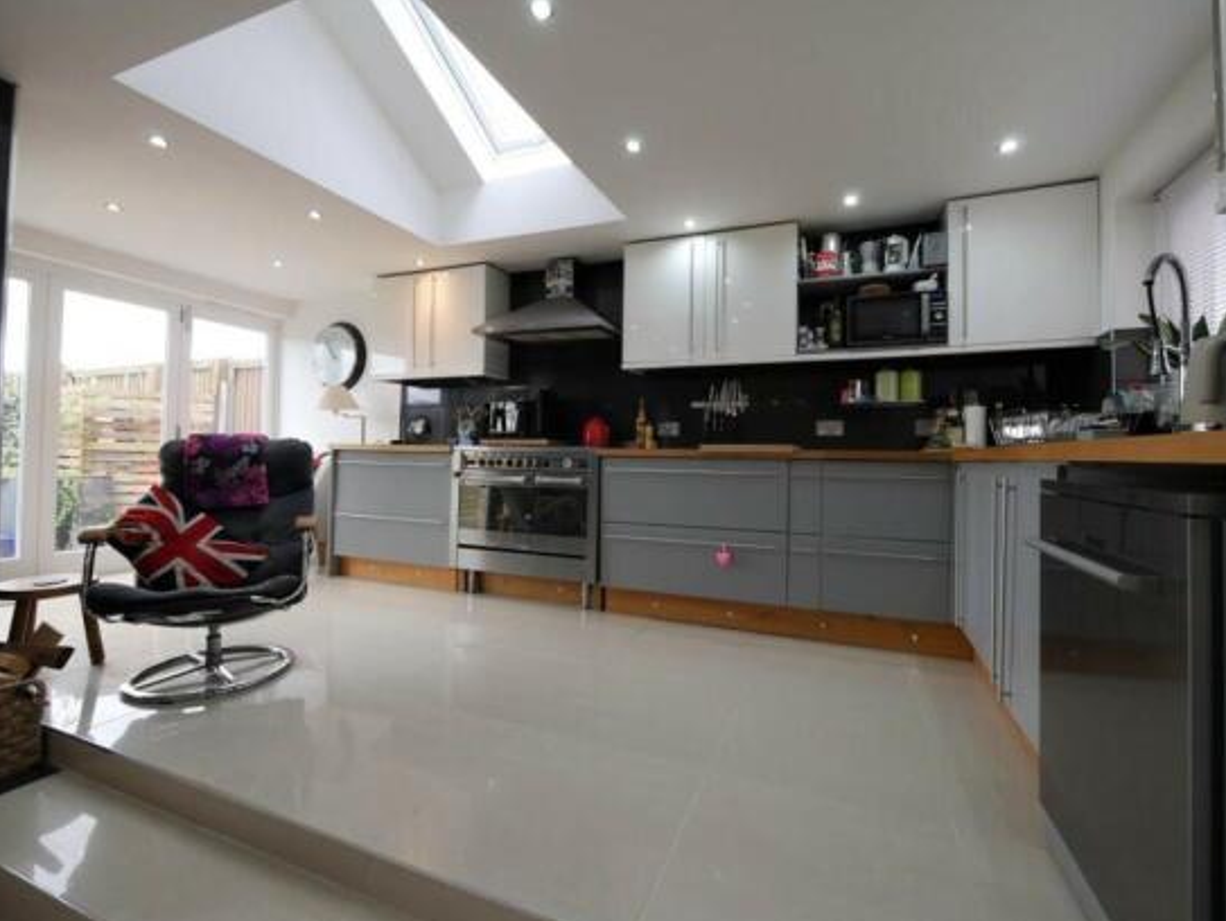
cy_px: 455
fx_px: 532
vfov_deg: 81.8
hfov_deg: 98.1
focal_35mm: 15
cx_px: 637
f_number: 4
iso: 250
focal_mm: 7
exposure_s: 1/60
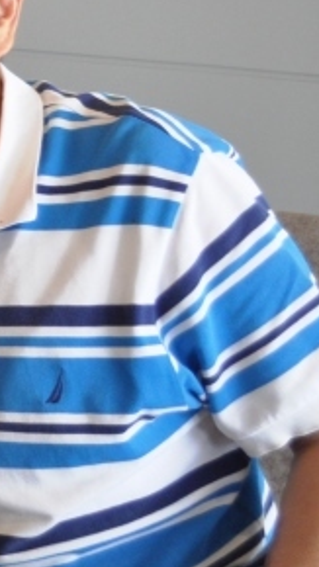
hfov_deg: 7.1
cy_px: -35
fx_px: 2332
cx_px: -589
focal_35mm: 155
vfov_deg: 13.6
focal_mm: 28
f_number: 4.5
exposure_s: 1/60
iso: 560
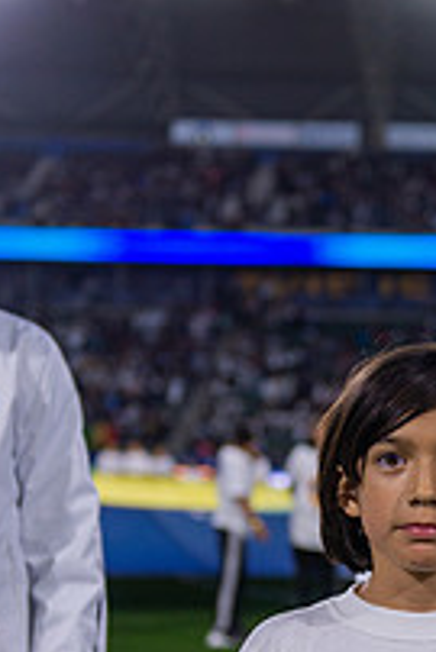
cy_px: 510
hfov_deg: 13.8
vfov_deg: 20.6
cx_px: 442
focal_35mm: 98
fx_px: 1777
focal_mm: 44
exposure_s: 1/1600
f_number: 2.8
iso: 640
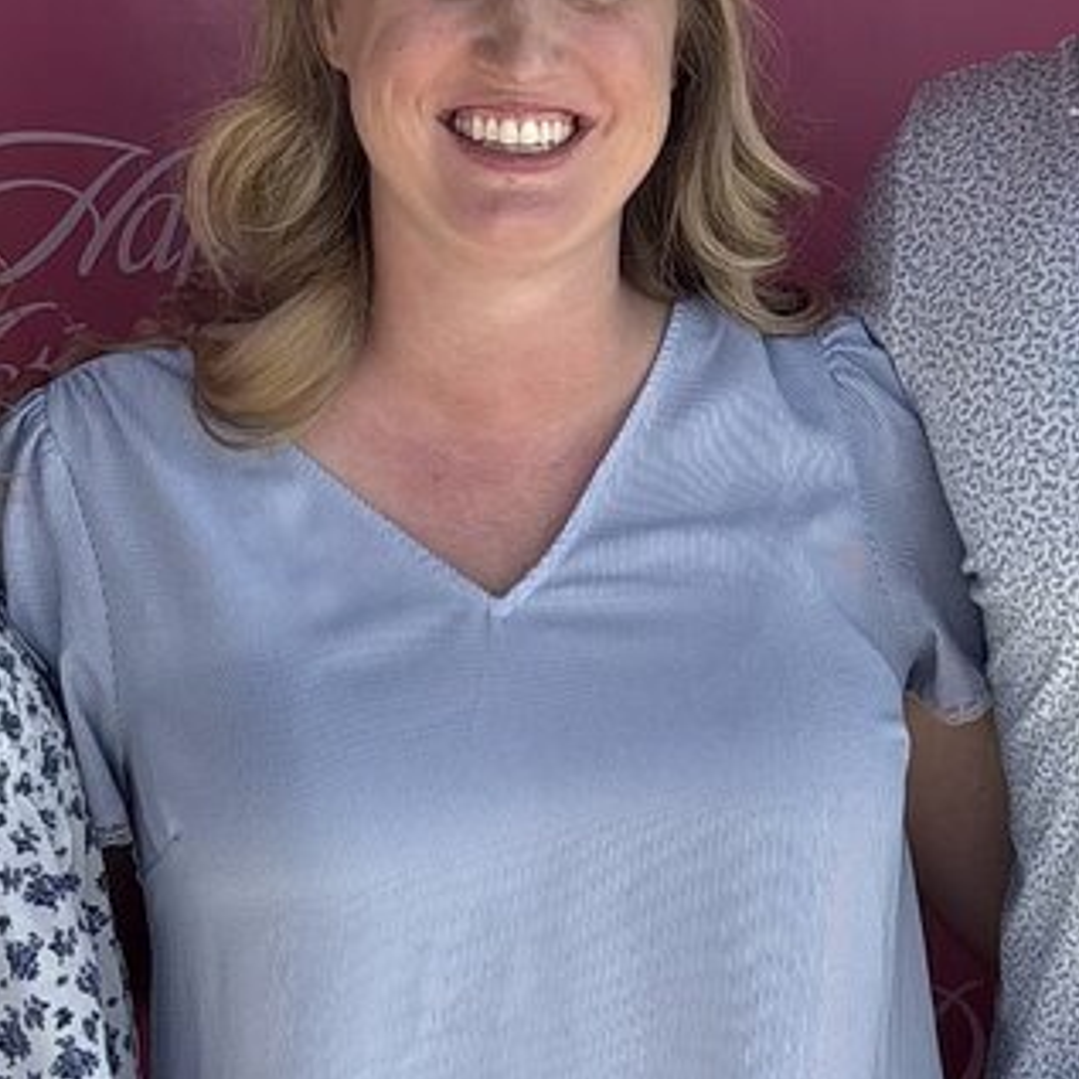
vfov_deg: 14.8
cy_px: 1059
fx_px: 4091
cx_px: 1001
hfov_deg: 14.8
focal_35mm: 116
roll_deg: +1.6
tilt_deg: -5.6
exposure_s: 1/997
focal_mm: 5.96
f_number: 1.6
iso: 50
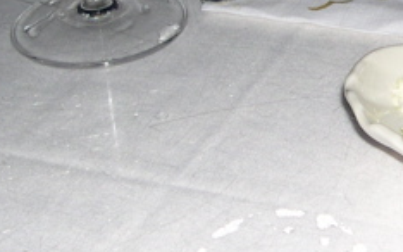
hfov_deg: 14.9
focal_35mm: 138
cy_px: 35
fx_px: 1515
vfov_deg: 9.5
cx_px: 391
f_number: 2.8
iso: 100
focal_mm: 8
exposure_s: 1/60
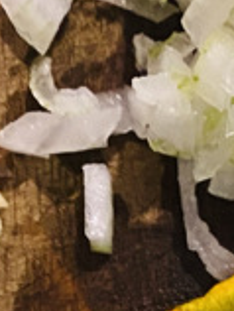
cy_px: 640
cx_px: 49
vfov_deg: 10.7
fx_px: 1510
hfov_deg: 8.8
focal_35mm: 168
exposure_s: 1/40
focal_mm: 4.25
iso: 500
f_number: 1.8
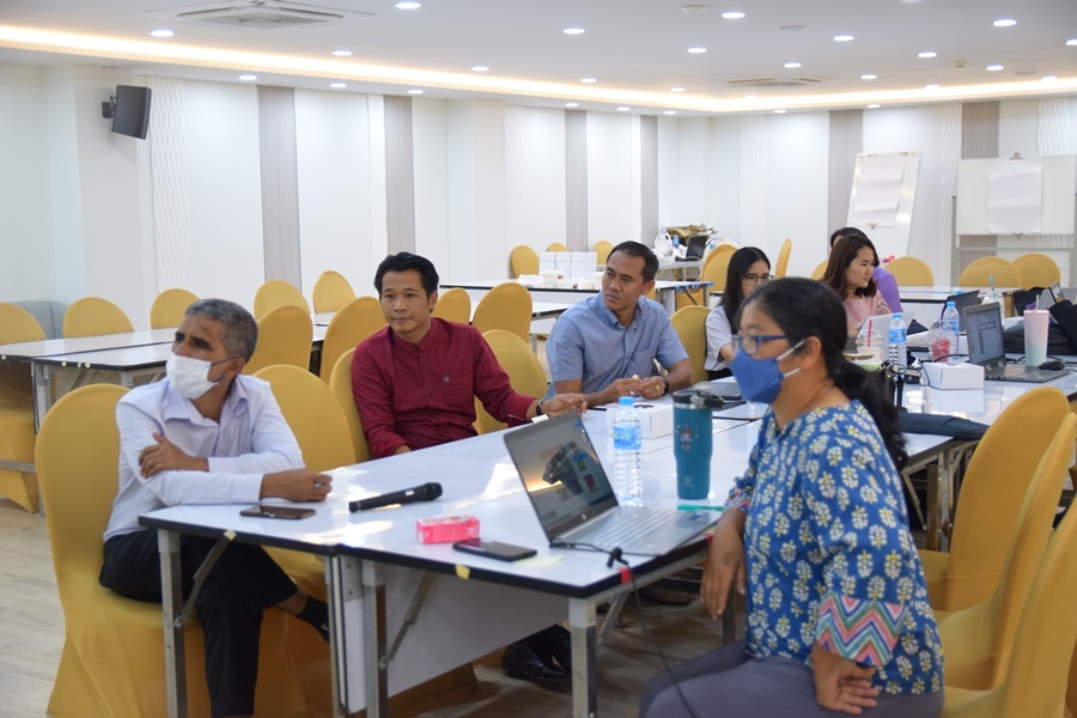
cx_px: 538
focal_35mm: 48
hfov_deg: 41.1
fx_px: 1436
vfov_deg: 28.1
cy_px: 359
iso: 1250
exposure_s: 1/250
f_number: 2.8
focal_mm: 32
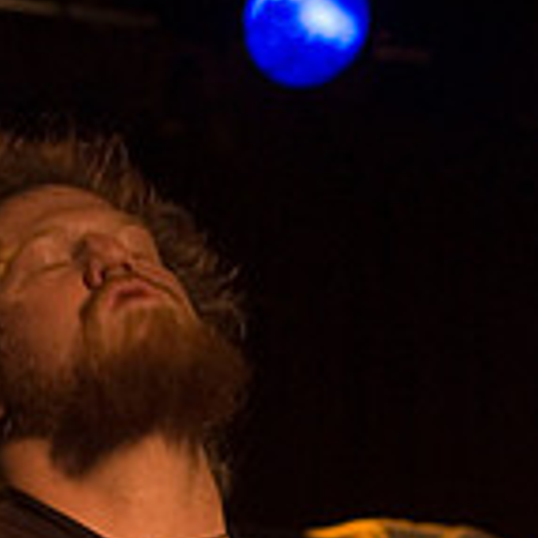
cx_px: 224
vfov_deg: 7.4
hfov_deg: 7.5
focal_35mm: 233
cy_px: 779
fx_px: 4097
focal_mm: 58
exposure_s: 1/40
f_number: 2.8
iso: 800
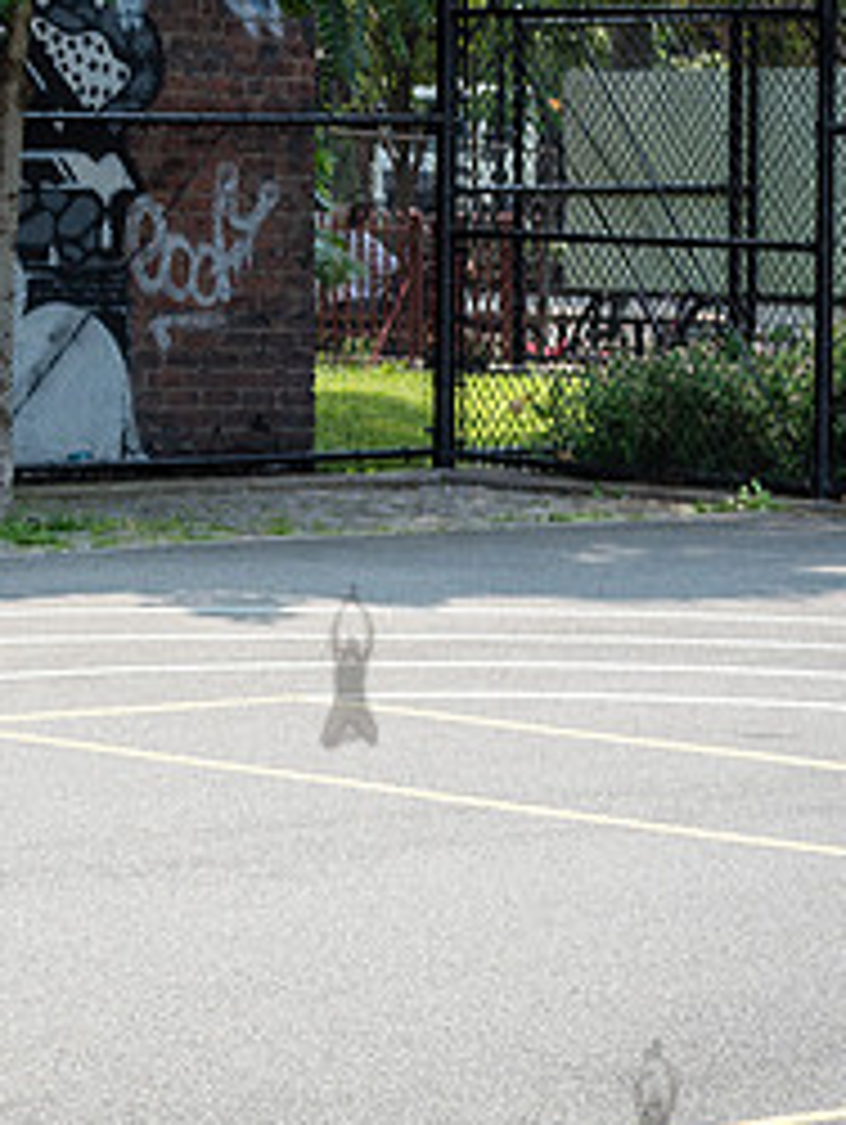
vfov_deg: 10.6
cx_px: -467
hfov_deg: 7.8
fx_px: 6083
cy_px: 419
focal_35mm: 187
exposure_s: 1/1000
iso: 200
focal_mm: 70
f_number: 4.5
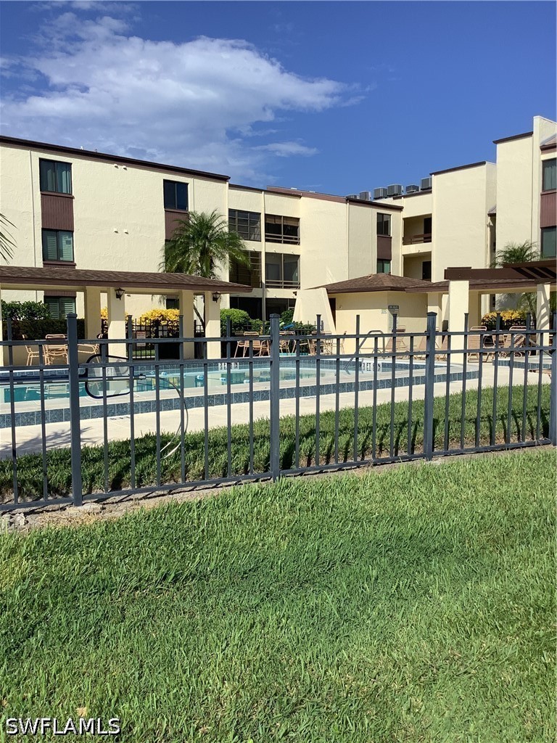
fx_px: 665
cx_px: 278
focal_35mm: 31
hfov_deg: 45.4
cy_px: 372
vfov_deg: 58.4
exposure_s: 1/2398
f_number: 2.4
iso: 25
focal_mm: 3.3
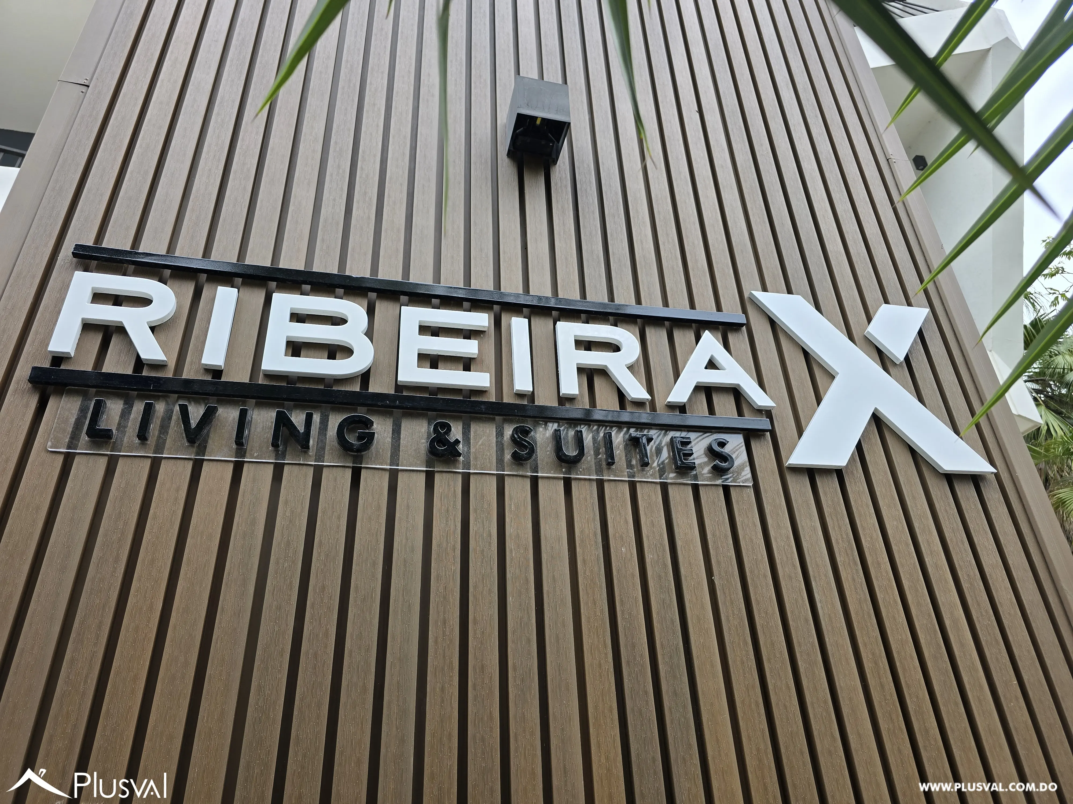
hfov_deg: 73.9
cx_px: 536
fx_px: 713
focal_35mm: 23
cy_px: 402
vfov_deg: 58.9
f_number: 1.7
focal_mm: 6.3
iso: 40
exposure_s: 1/180
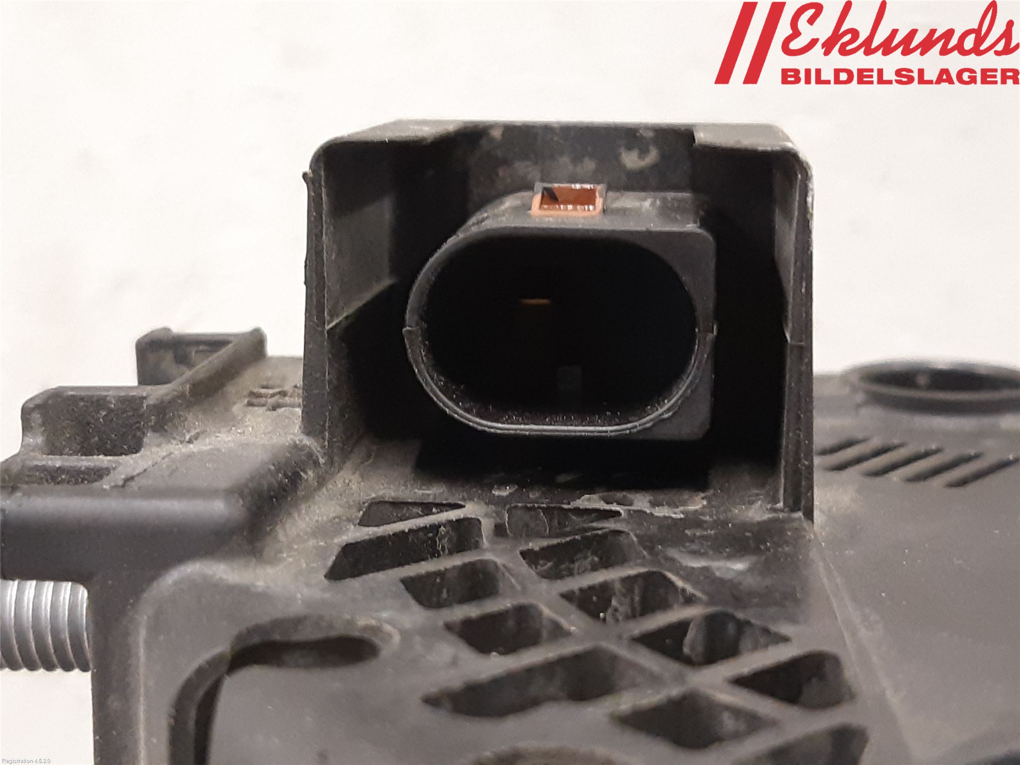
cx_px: 510
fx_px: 766
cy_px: 382
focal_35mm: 26
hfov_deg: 67.3
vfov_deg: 53.1
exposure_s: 1/25
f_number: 1.7
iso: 250
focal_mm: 3.93
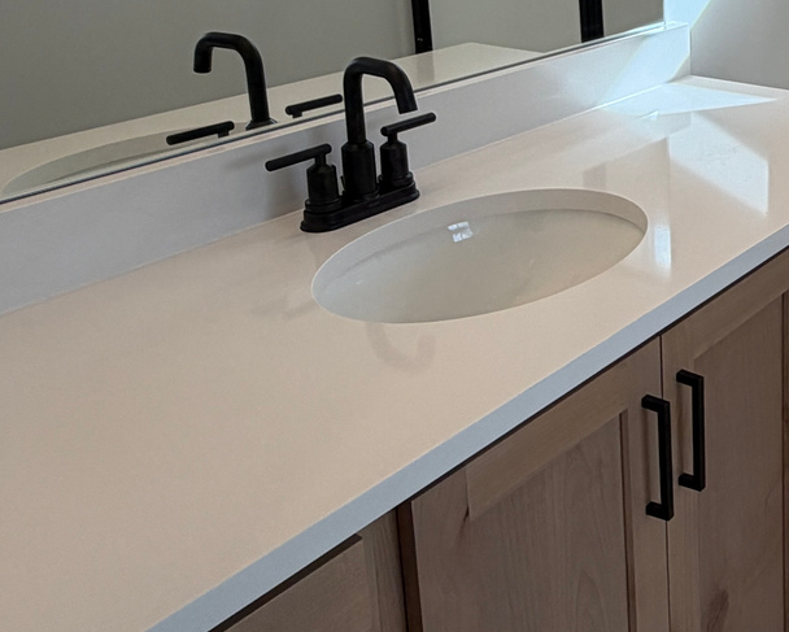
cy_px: 48
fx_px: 1075
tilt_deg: -12.0
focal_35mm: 46
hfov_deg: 34.9
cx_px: 862
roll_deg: -0.2
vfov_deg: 31.1
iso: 40
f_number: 2.2
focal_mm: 2.22
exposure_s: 1/125
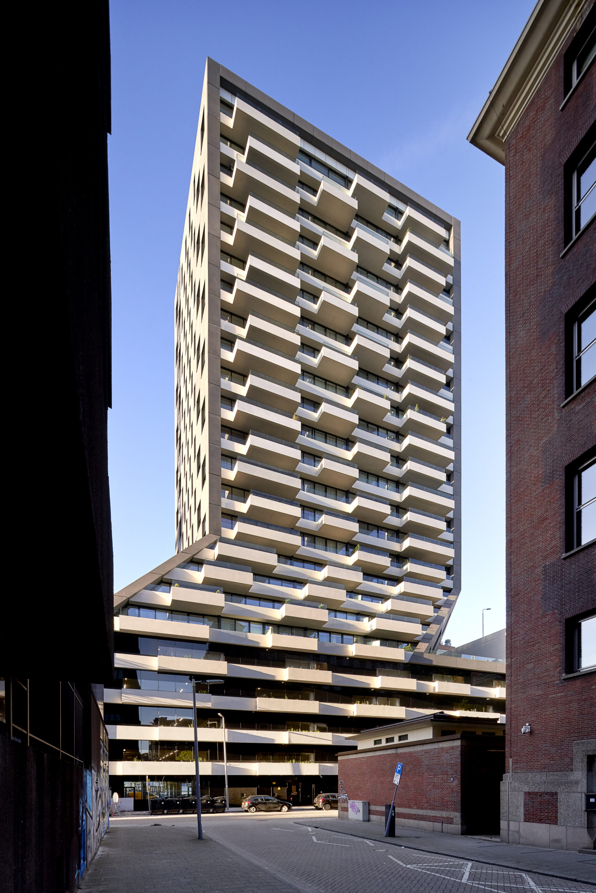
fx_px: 422
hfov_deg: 70.5
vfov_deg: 93.3
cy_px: 446
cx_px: 298
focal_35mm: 17
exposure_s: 1/80
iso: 400
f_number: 16
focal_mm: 17
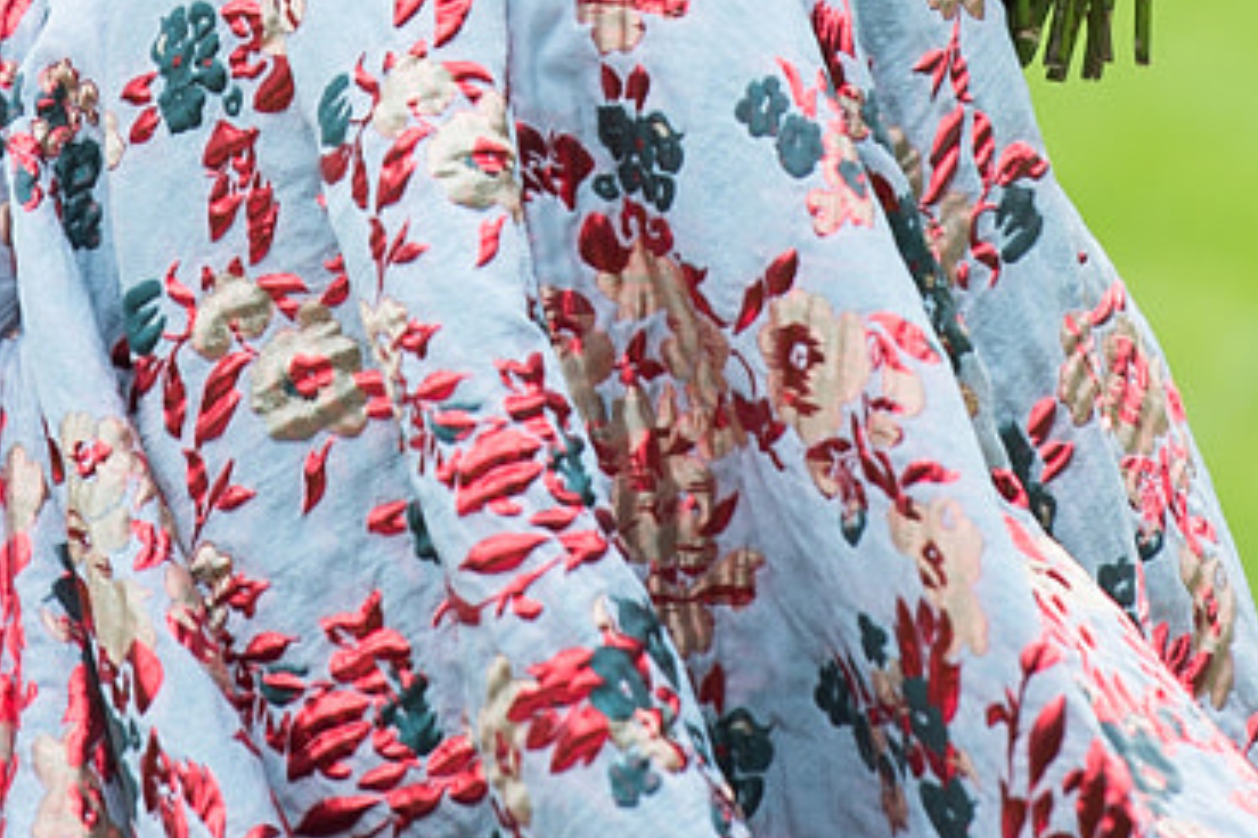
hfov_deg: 2.4
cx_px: 475
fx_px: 30387
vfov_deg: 1.6
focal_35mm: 870
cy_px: -797
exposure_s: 1/250
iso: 72
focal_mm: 200
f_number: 2.8
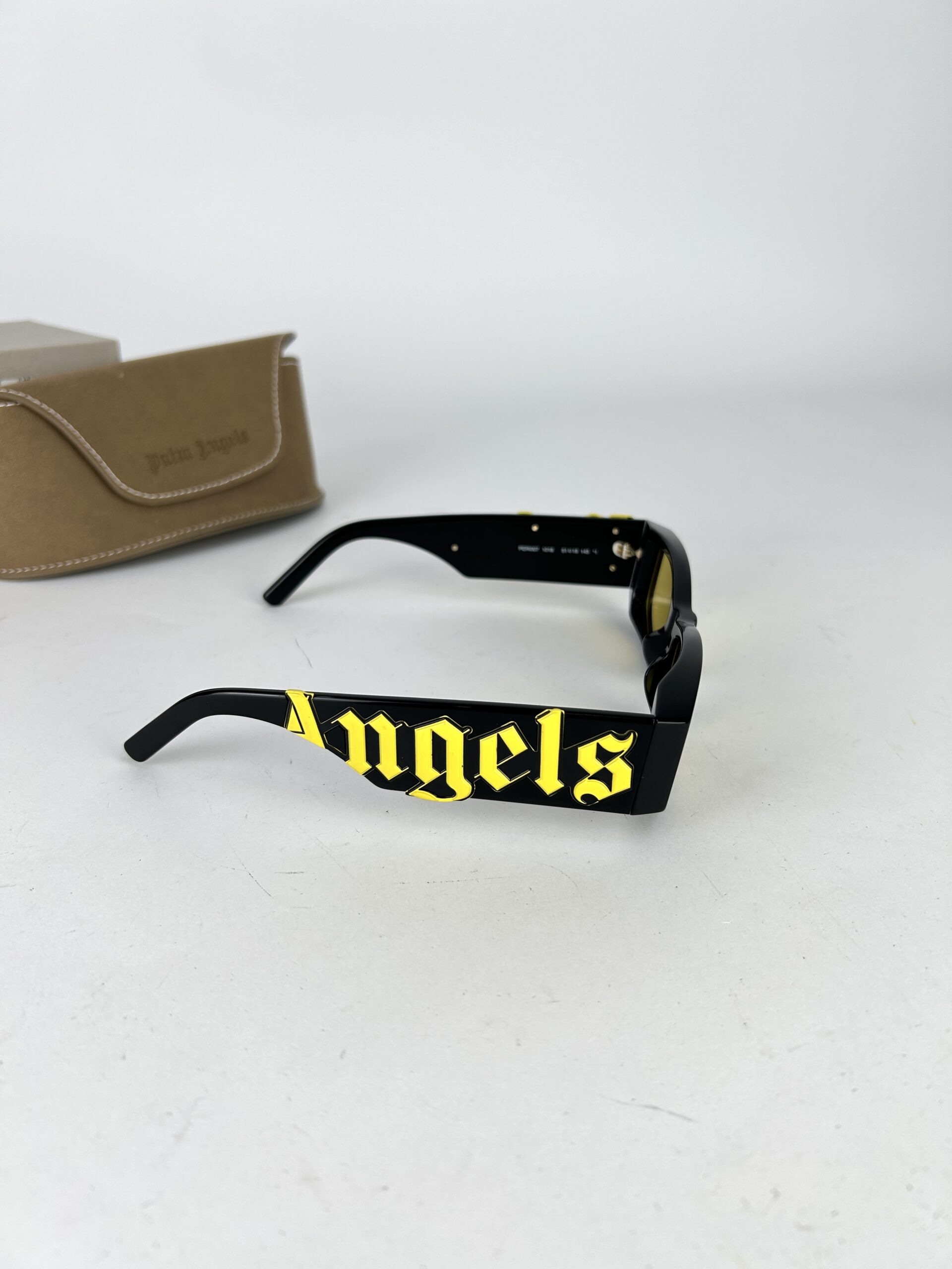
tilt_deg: -24.6
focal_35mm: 26
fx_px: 953
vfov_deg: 67.3
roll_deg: -1.3
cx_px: 476
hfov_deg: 53.1
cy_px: 634
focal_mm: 5.7
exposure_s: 1/248
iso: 40
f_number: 1.5
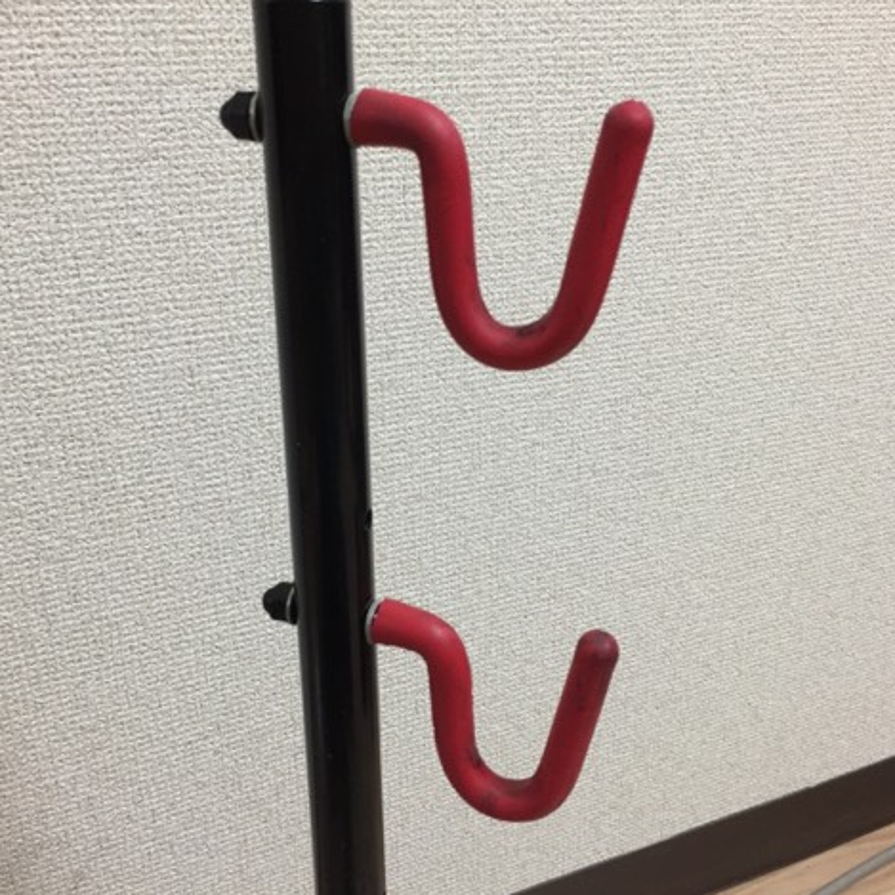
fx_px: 1024
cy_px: 443
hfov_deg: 47.2
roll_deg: -0.7
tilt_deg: -22.5
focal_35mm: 35
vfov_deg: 47.2
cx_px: 426
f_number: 2.2
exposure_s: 1/33
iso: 160
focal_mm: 4.15
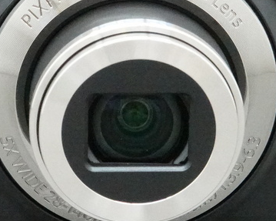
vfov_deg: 8.5
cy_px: 56
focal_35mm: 182
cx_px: 33
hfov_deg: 10.6
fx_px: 1486
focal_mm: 21.56
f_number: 8
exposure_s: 1/60
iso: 6400
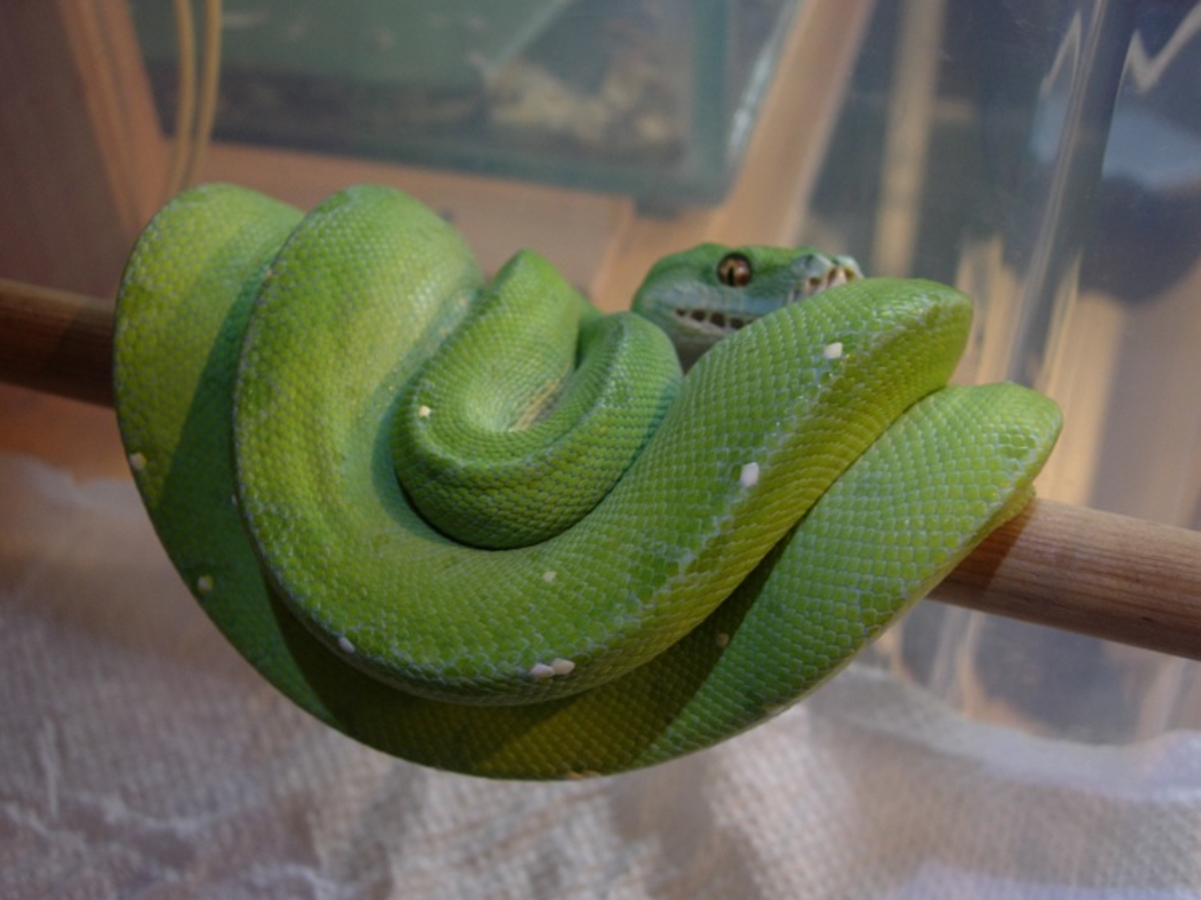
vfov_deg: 34.3
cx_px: 609
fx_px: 1457
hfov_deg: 44.8
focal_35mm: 42
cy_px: 448
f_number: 2.9
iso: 64
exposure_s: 1/4.2
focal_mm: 8.5
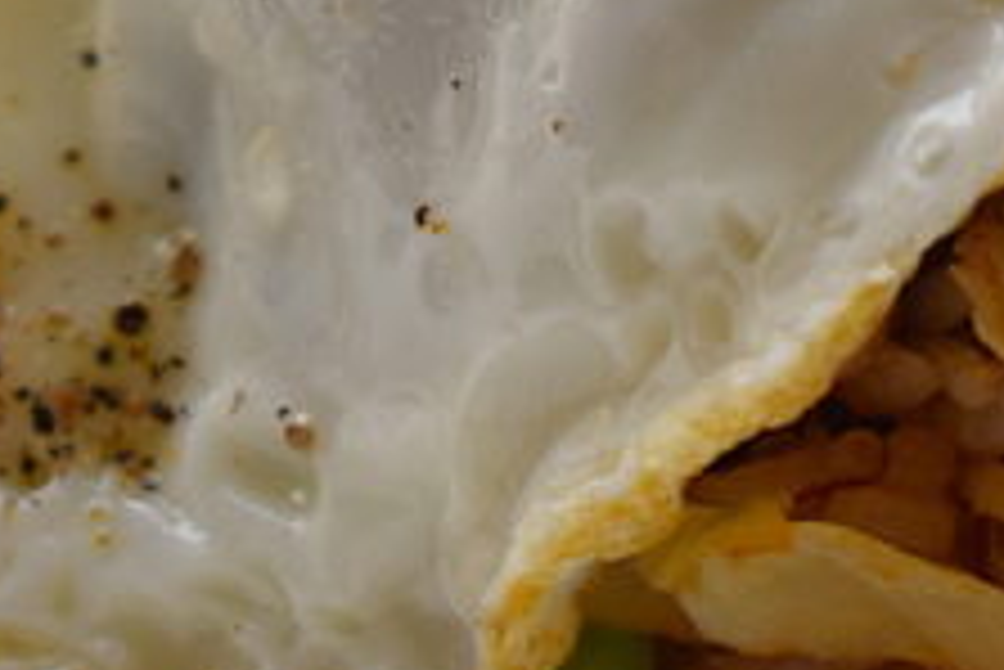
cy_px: -270
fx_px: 7917
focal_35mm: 284
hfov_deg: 7.2
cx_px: 1099
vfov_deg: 4.8
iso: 400
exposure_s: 1/160
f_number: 6.3
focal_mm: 55
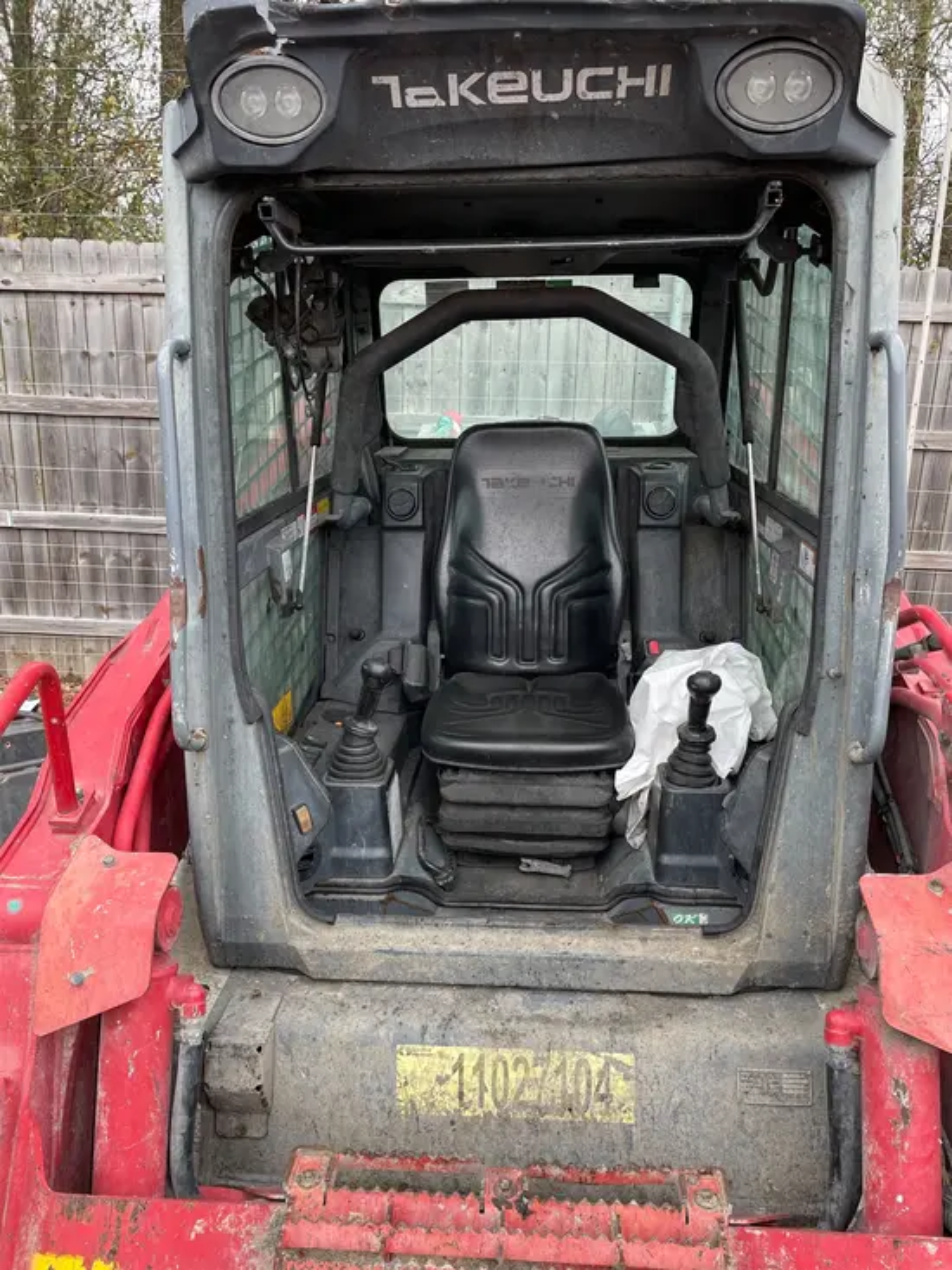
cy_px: 635
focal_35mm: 26
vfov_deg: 67.3
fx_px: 953
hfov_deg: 53.1
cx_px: 476
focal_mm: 4.2
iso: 32
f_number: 1.6
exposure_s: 1/121
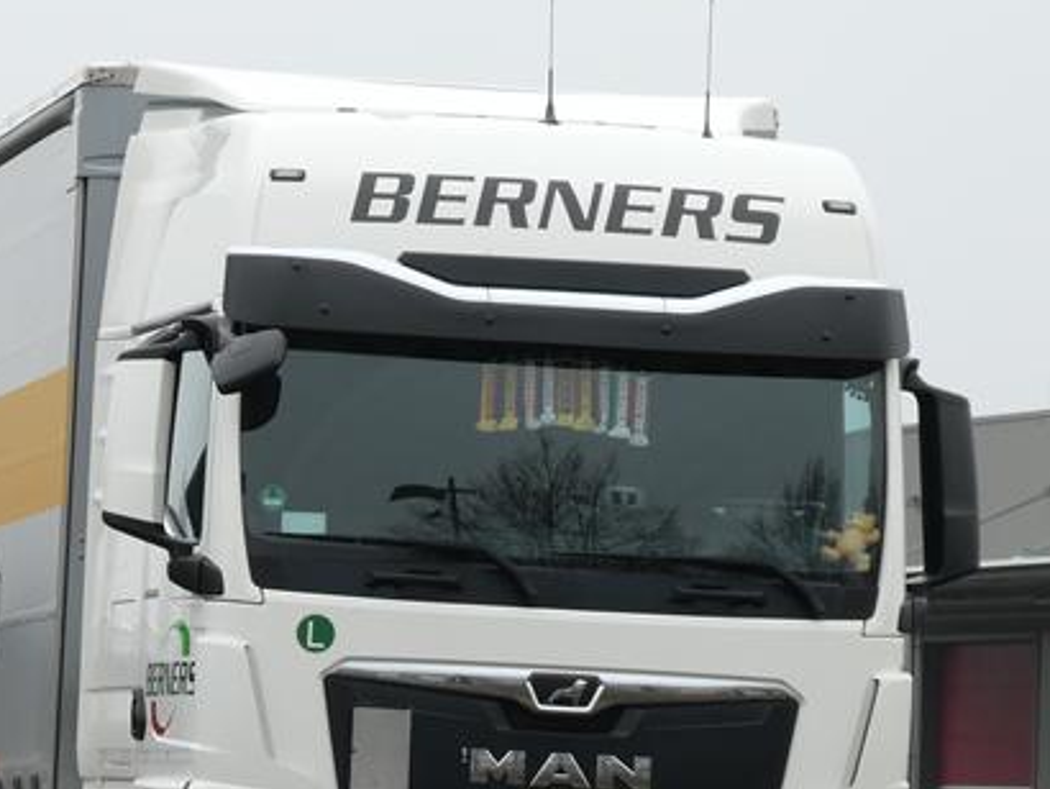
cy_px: 576
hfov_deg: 7.1
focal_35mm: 279
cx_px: 108
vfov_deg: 5.3
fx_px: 8468
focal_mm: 25.6
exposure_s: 1/125
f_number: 5.4
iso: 80
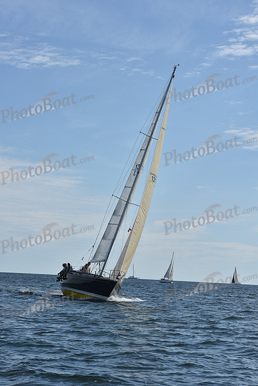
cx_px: 129
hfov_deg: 15.2
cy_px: 193
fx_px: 967
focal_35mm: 90
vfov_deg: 22.6
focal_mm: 90
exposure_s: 1/1000
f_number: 11
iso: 320
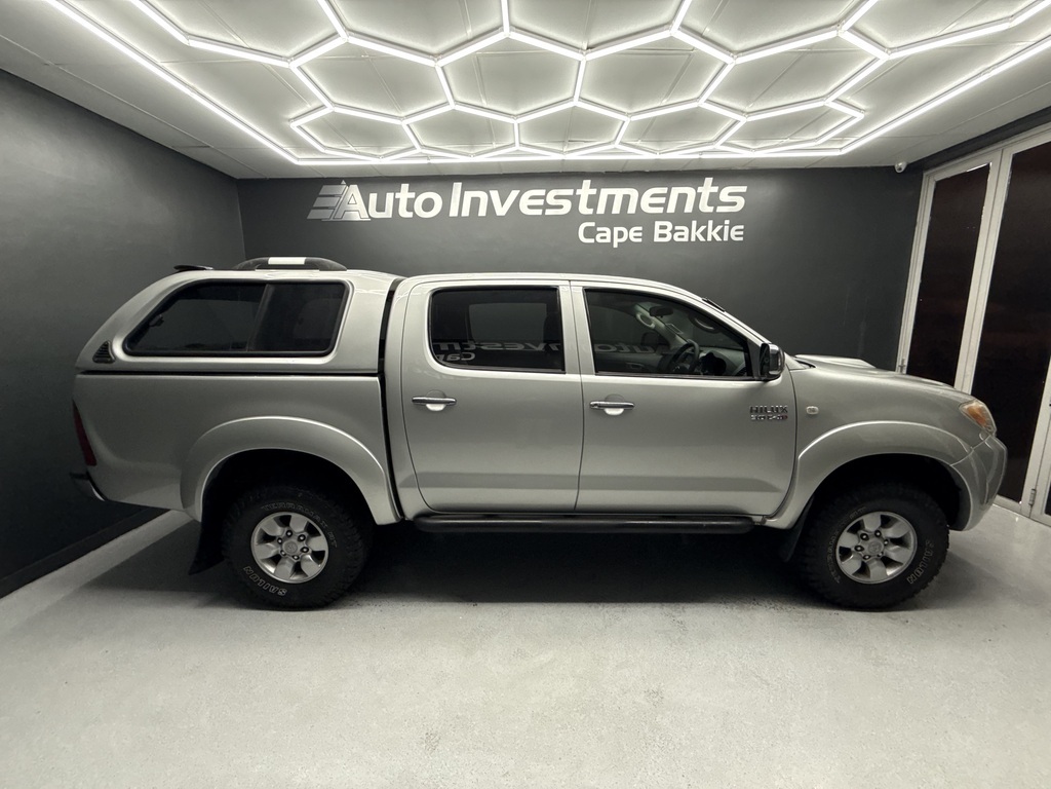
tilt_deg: -9.6
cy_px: 394
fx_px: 425
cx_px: 526
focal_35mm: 14
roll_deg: +0.5
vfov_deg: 85.7
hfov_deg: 102.1
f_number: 2.2
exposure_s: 1/100
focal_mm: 2.22
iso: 200
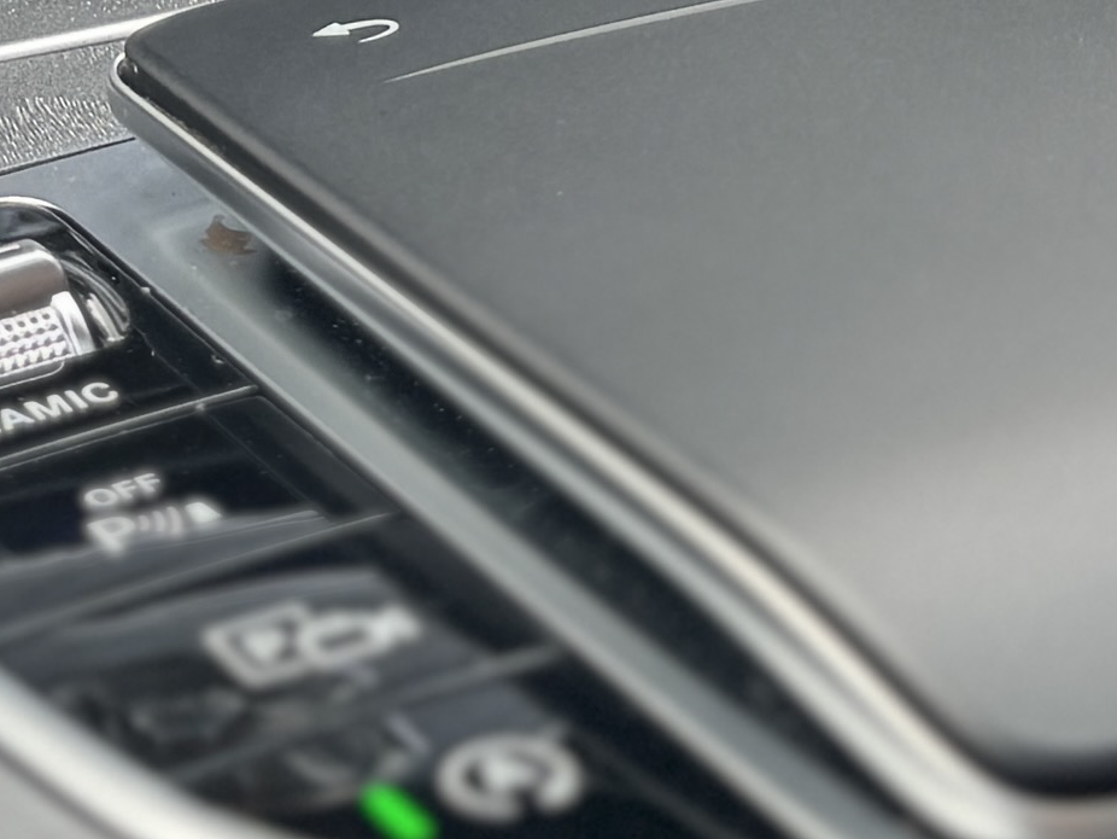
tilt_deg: -23.7
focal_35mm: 148
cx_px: 14
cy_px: -524
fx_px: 4777
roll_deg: -0.3
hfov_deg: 13.2
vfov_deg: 9.7
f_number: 1.78
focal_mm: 6.76
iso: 50
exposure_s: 1/126
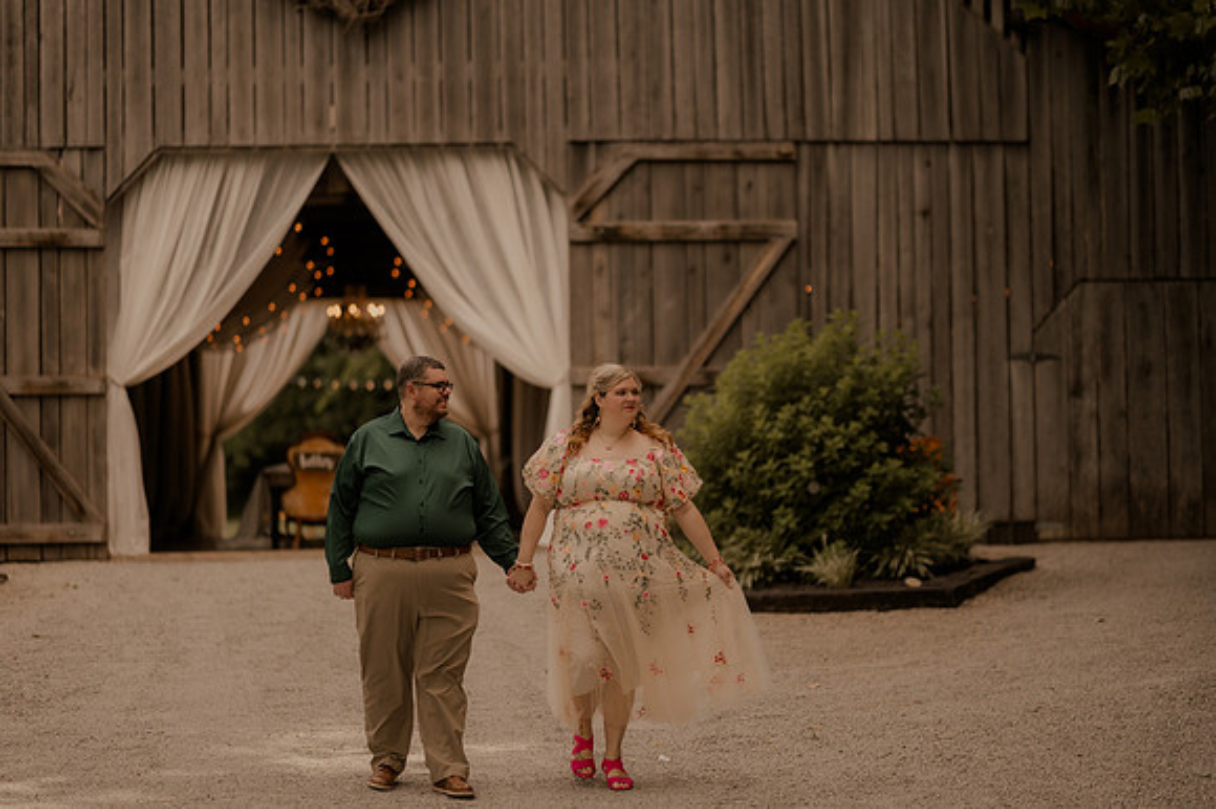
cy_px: 404
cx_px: 608
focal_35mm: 85
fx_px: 2869
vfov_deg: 16.1
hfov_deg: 23.9
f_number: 1.4
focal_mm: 85
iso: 250
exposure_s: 1/6400
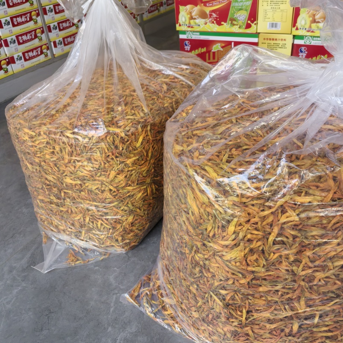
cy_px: 200
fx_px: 359
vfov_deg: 50.9
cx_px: 171
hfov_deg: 51.1
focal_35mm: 32
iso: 125
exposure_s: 1/200
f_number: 2
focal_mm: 5.72
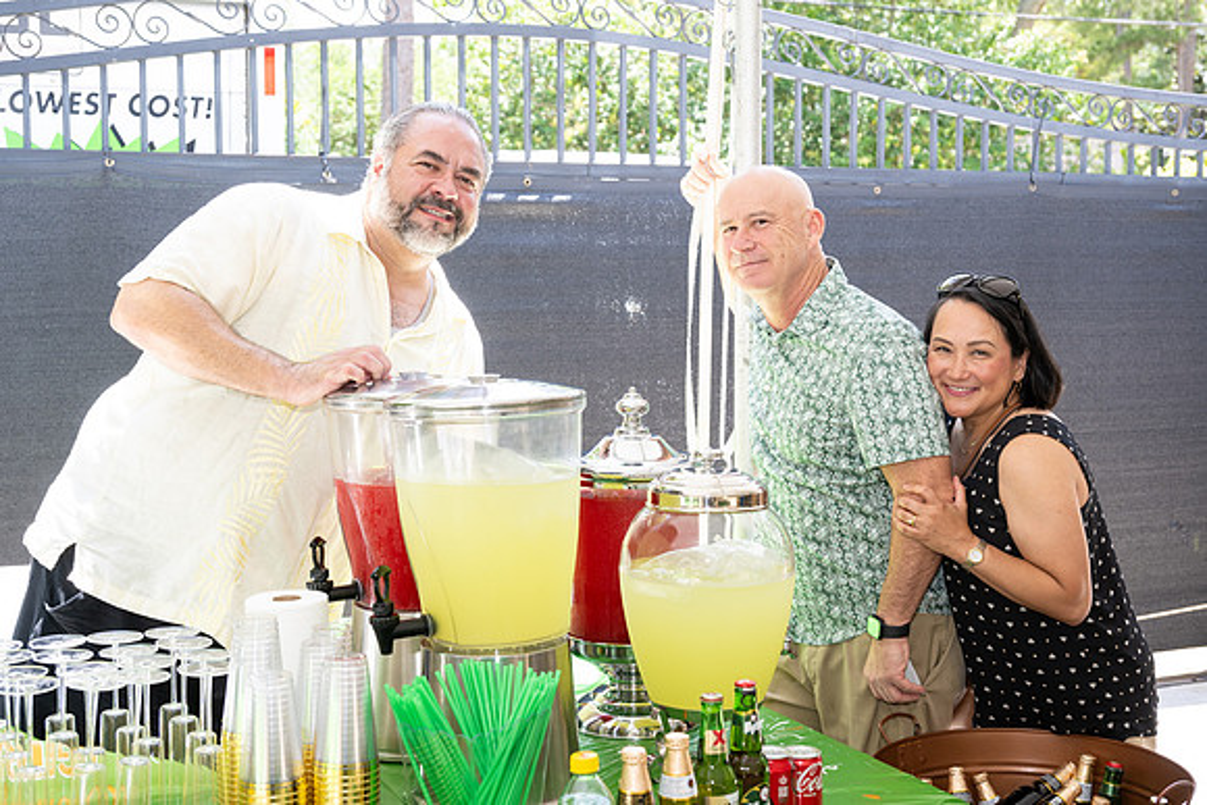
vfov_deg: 29.5
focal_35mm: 46
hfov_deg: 43.0
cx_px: 614
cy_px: 403
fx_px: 1532
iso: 400
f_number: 5.6
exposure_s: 1/160
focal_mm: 43
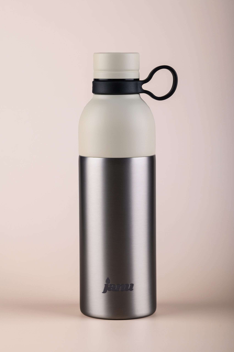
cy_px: 176
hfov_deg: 11.8
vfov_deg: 17.7
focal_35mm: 116
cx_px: 117
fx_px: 1133
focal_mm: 116
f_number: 10
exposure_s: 1/160
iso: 100
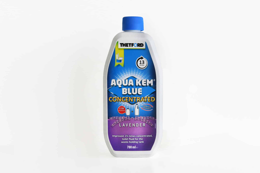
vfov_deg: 21.9
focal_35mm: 62
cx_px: 130
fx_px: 448
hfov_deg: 32.4
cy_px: 86
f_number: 11
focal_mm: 62
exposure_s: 1/13
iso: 400
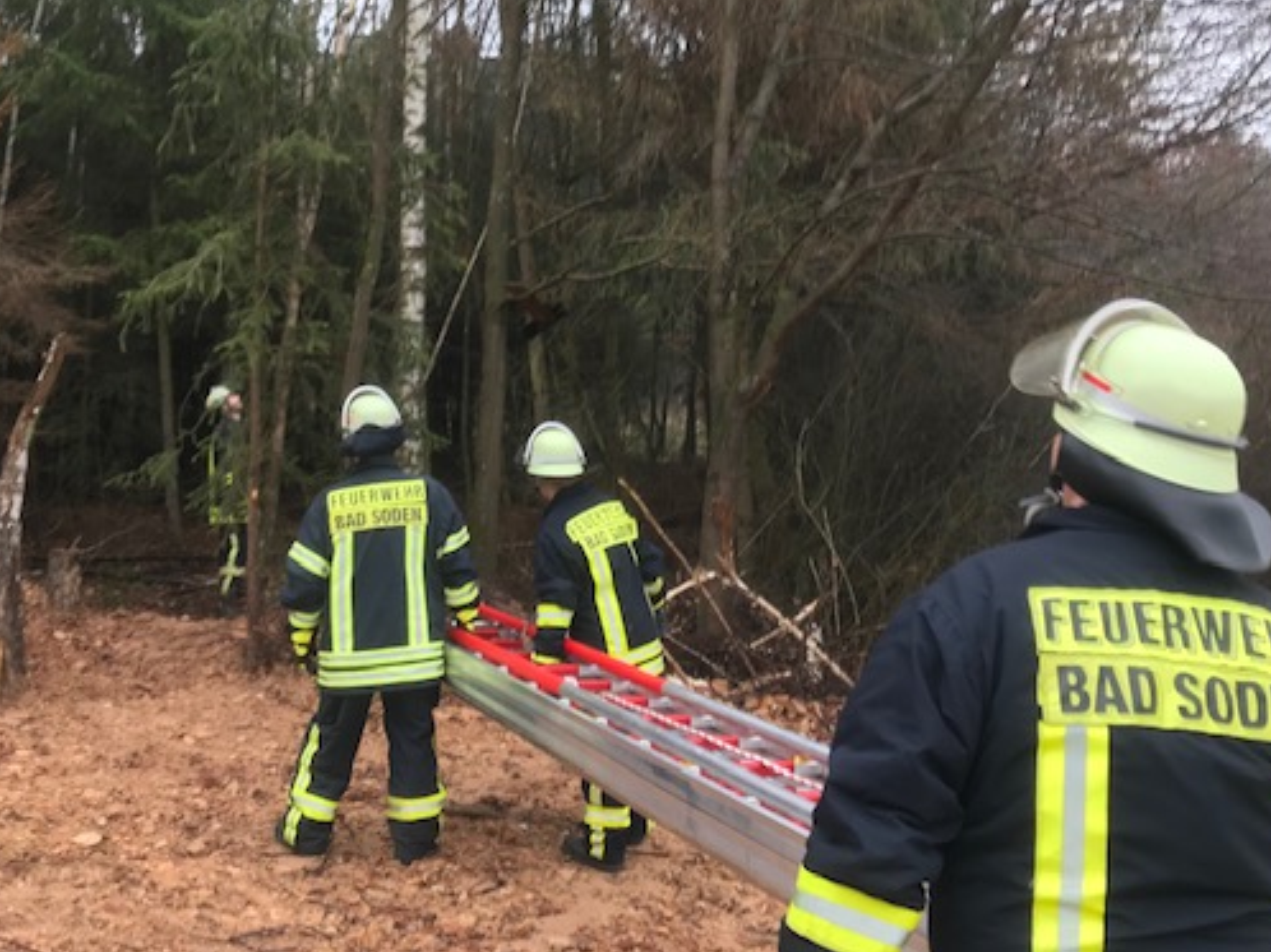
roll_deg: +1.7
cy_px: 352
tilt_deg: +7.5
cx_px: 574
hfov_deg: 51.3
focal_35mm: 36
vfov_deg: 39.3
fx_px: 1321
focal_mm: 3.99
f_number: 1.8
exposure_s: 1/50
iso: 25
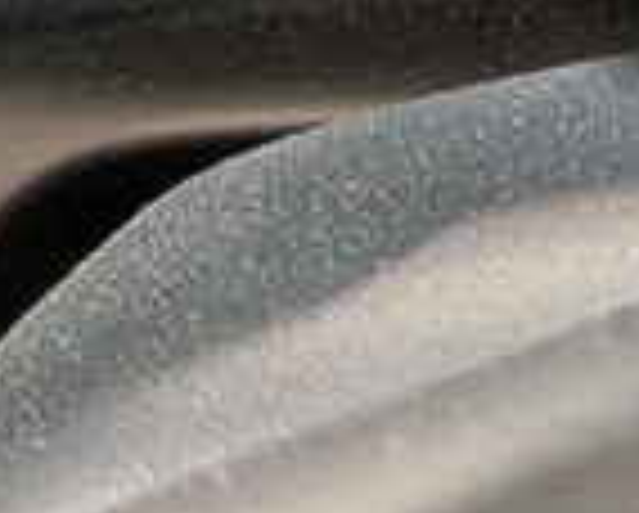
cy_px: -652
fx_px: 3201
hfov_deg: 10.2
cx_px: 1413
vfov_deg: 8.5
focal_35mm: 169
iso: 100
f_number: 1.7
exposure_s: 1/60
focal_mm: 4.53
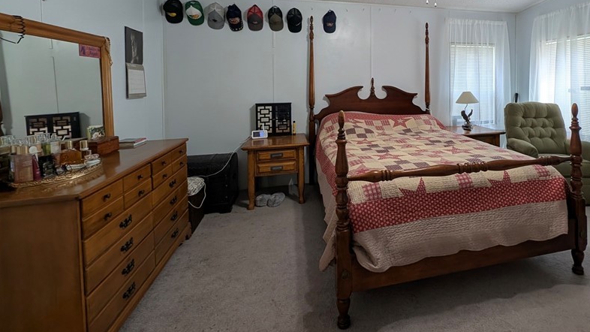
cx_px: 370
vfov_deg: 60.7
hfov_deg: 93.9
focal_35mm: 17
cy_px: 87
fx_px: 266
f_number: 1.95
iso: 47
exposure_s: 1/40
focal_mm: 2.23
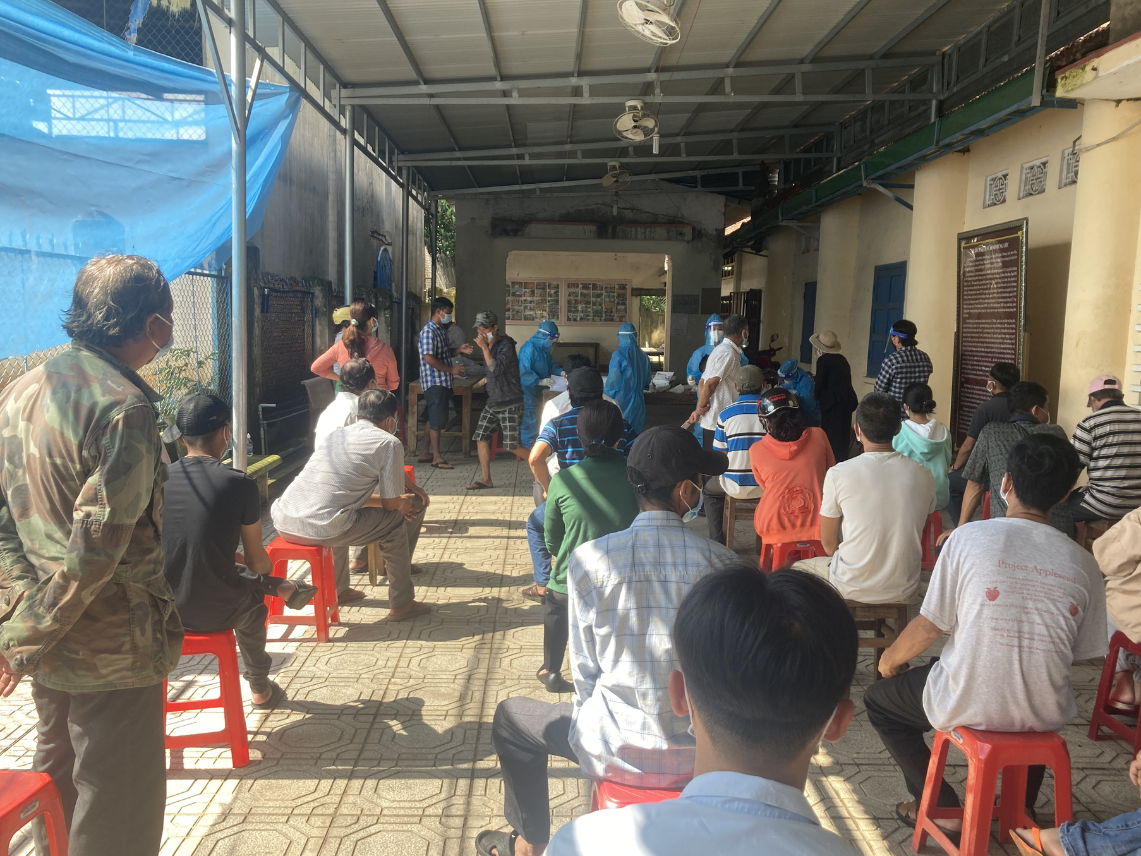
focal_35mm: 31
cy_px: 464
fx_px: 1022
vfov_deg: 45.4
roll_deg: -2.1
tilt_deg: -6.8
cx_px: 584
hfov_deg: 58.3
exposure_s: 1/130
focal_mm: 3.99
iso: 20
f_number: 1.8
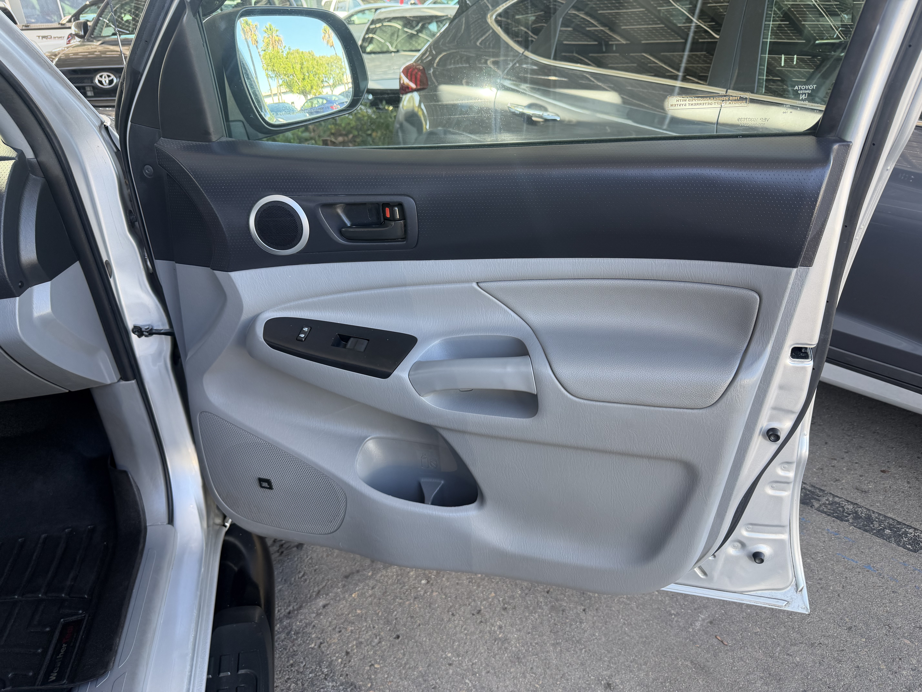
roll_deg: +2.2
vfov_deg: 56.8
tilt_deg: -26.9
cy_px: 346
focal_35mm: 24
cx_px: 461
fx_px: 639
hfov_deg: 71.6
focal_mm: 6.76
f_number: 1.78
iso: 80
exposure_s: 1/121
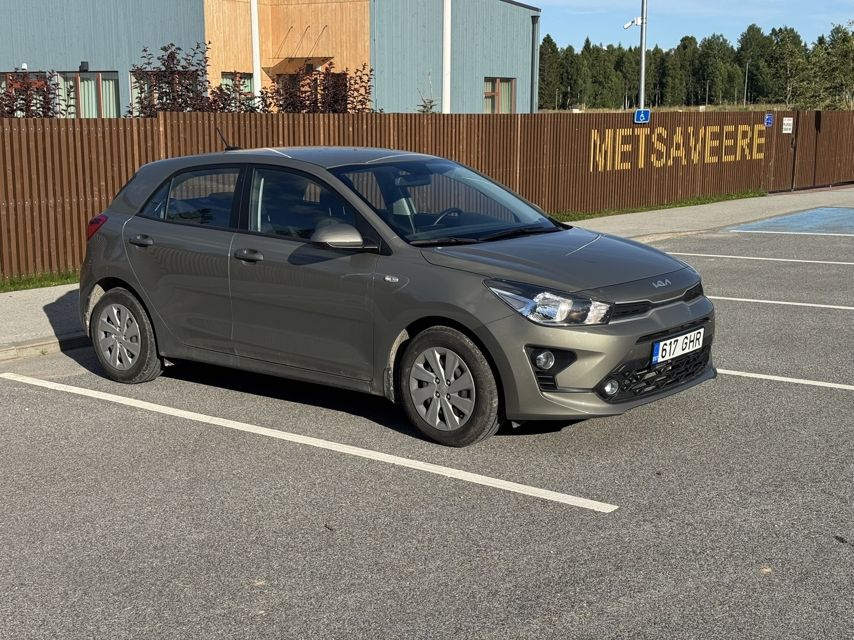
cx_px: 427
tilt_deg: -10.2
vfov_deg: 30.3
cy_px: 320
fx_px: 1184
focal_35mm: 48
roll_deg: -1.1
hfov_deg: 39.7
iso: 64
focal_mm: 6.76
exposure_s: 1/4049
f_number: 1.78
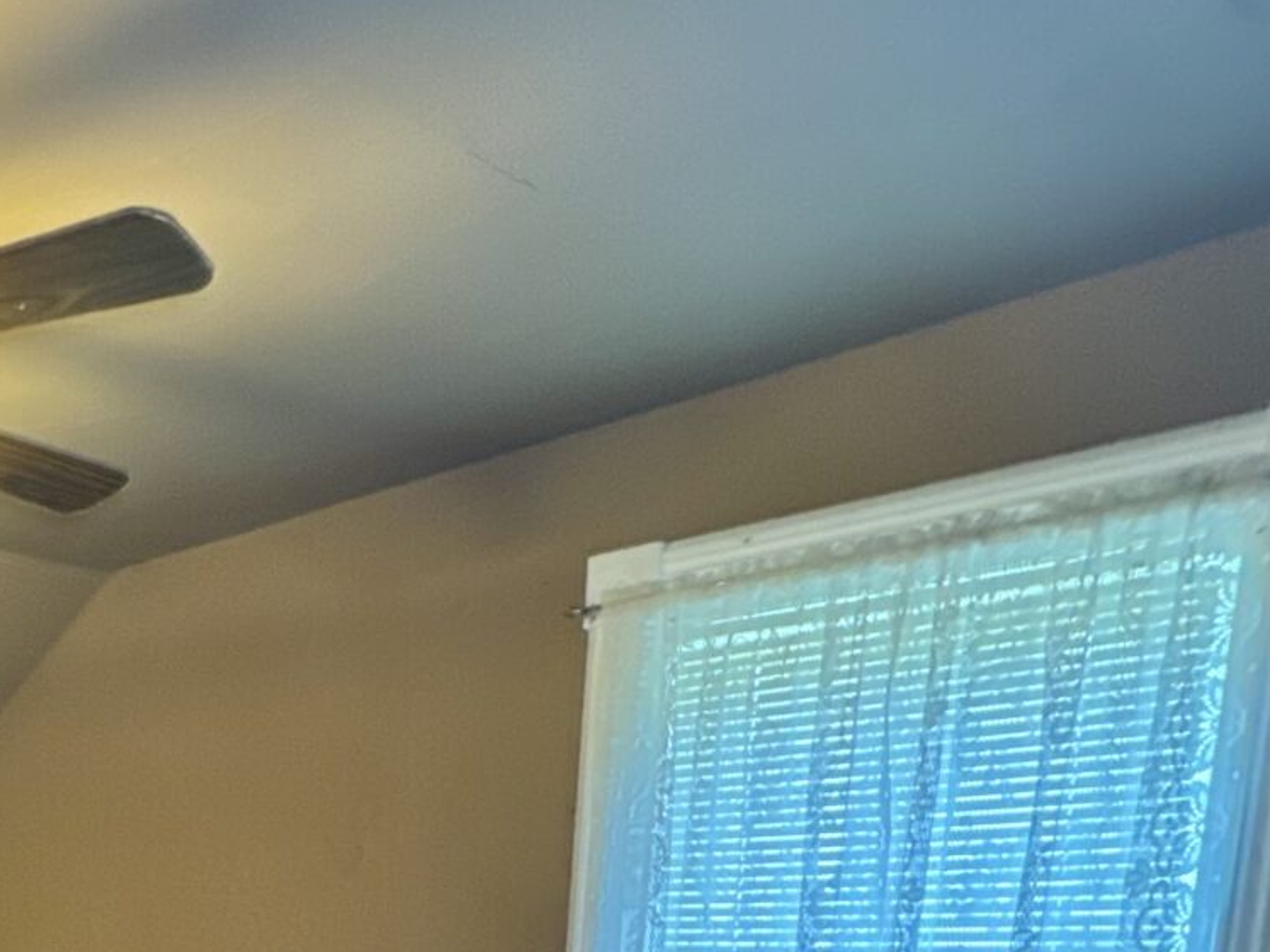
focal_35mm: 36
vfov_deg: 32.8
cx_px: -141
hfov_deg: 40.8
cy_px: 1132
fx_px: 1321
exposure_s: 1/40
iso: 1000
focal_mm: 2.22
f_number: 2.2
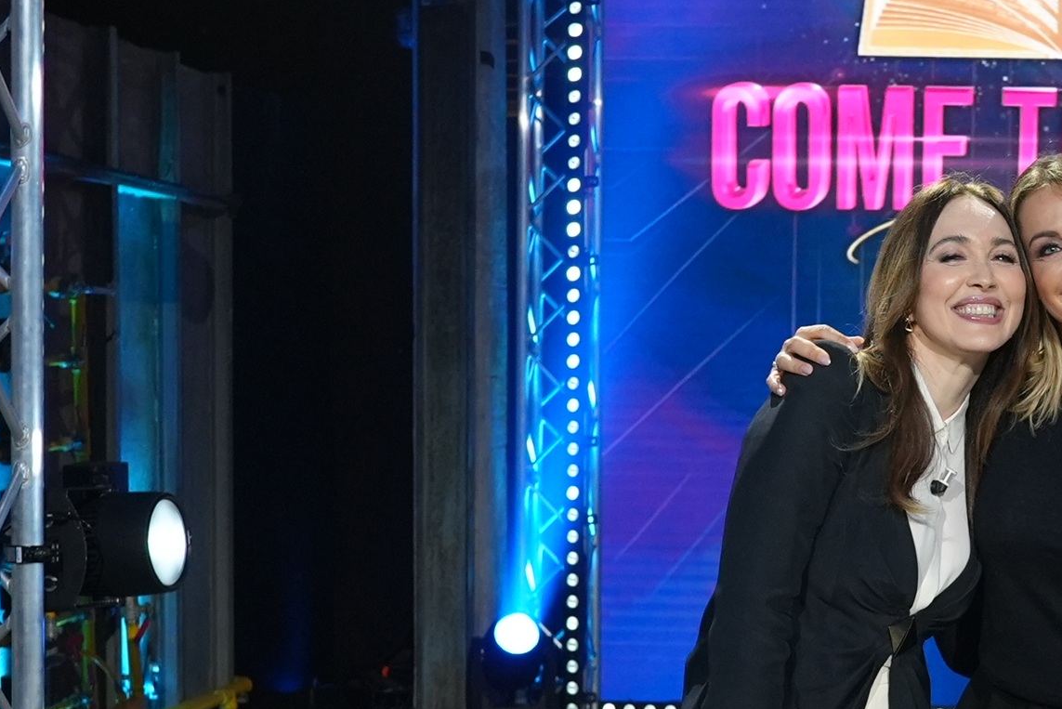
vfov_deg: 21.5
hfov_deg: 30.8
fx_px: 1859
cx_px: 906
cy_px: 470
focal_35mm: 63
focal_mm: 24
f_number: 4
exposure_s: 1/160
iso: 3200
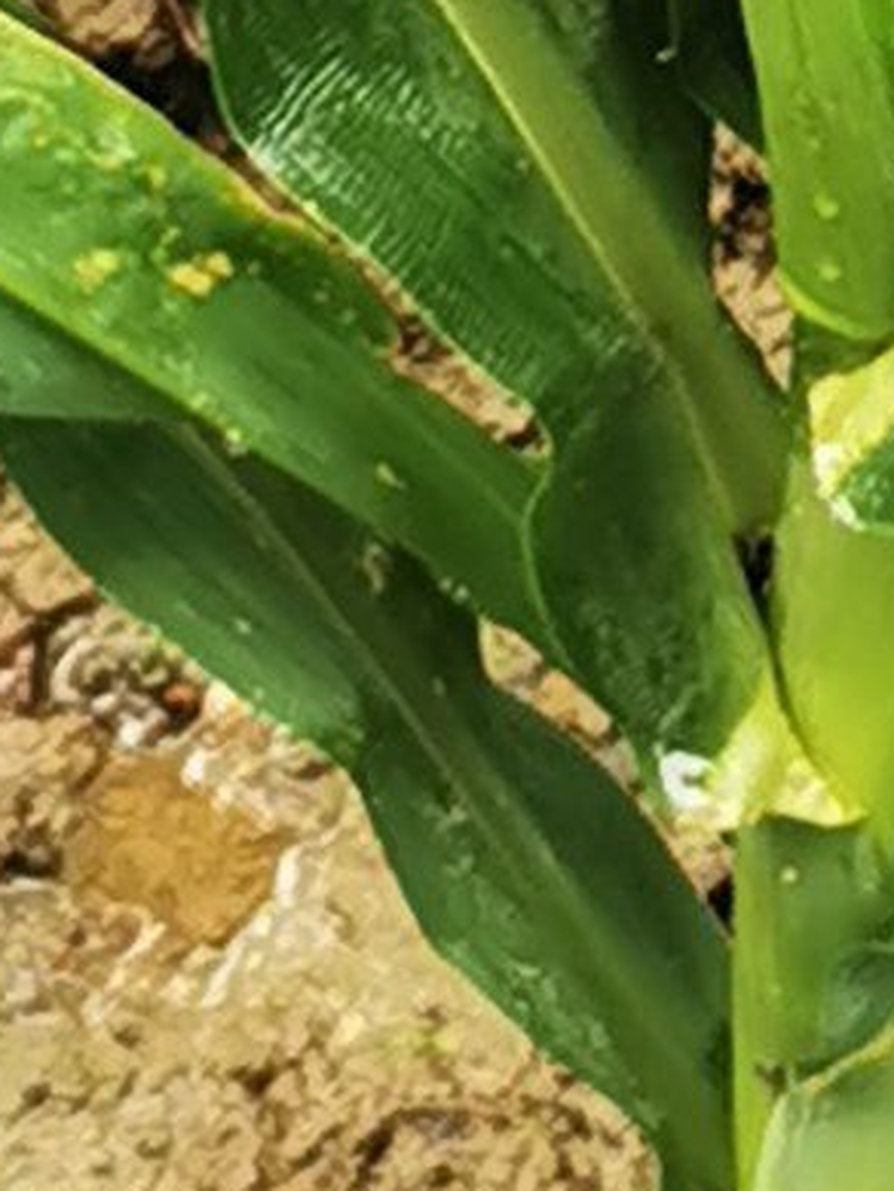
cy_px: -2028
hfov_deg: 4.5
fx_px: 11357
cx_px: 496
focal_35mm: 330
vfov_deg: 5.7
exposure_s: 1/100
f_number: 1.6
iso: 80
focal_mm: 5.56
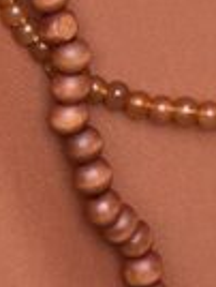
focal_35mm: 179
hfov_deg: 8.3
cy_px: -291
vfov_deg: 10.2
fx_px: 1485
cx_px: 88
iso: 125
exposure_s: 1/60
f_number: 1.9
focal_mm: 2.71
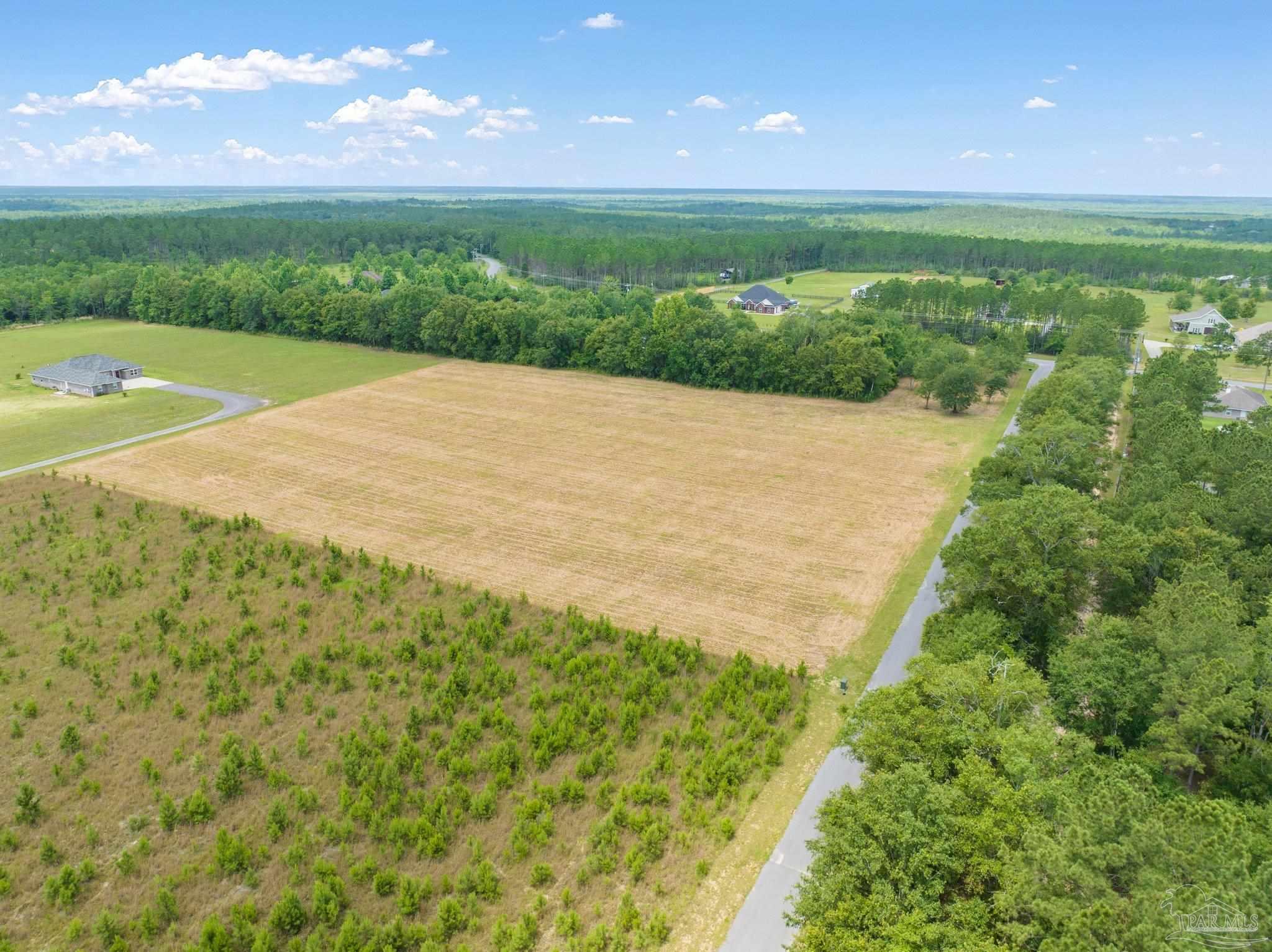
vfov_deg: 56.8
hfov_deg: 71.6
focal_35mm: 24
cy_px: 476
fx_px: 881
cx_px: 636
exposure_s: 1/1000
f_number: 2.8
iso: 140
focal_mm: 12.29
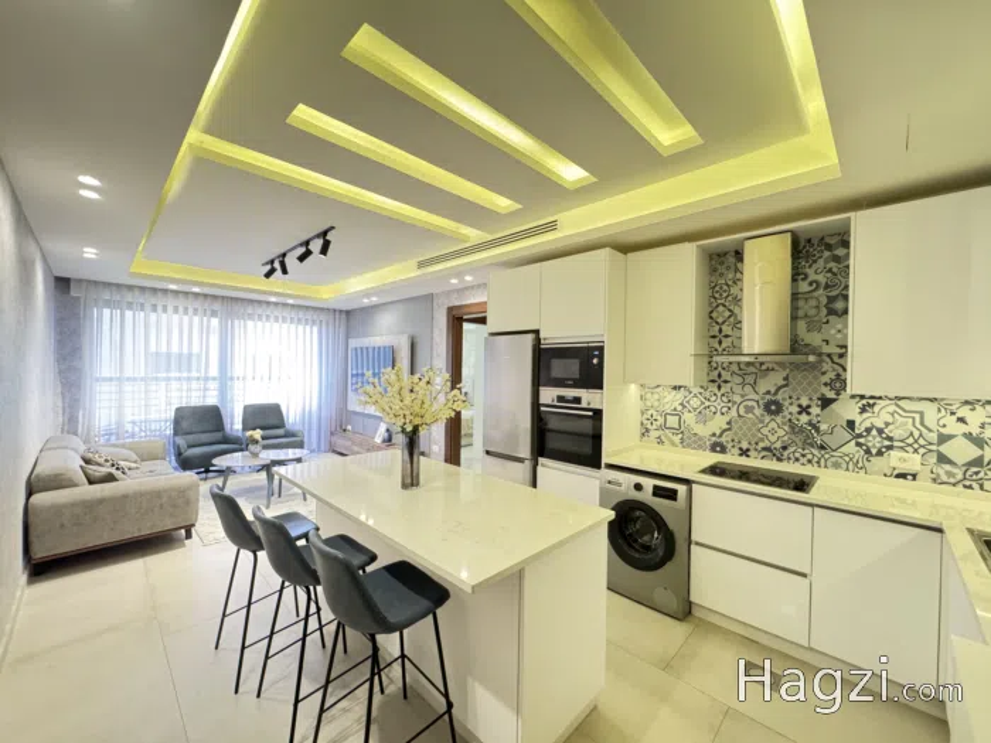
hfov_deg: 102.1
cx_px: 496
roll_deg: -1.3
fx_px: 401
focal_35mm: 14
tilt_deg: -0.4
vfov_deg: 85.7
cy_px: 372
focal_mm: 2.22
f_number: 2.2
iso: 800
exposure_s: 1/50
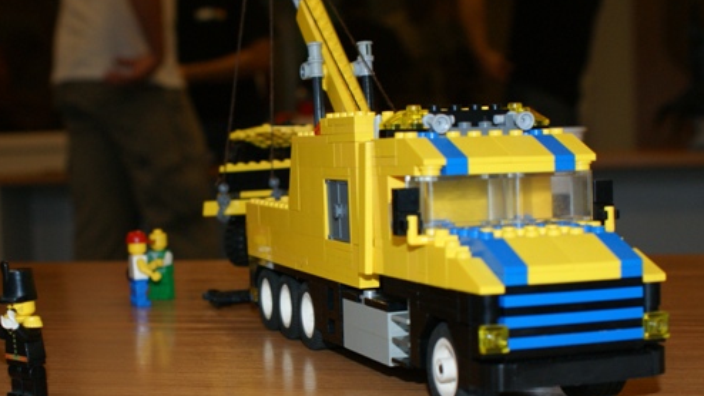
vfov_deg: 19.7
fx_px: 1139
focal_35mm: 61
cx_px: 299
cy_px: 239
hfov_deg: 34.3
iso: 400
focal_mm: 30
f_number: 5.6
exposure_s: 1/60
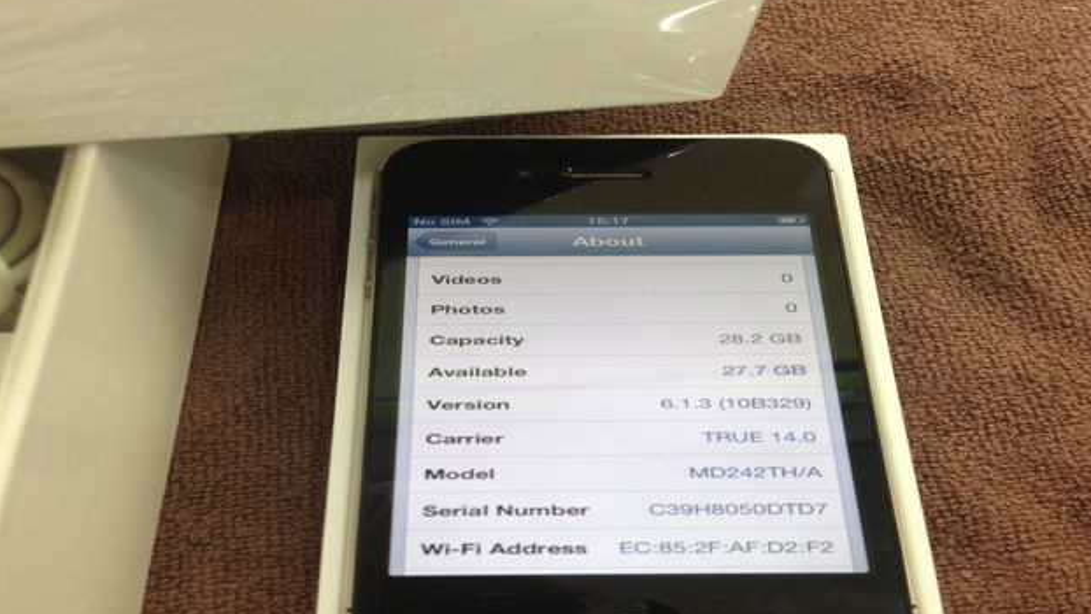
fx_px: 1070
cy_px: 284
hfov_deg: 54.0
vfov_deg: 32.0
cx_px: 558
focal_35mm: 37
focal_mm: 4.13
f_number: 2.4
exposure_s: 1/20
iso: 50
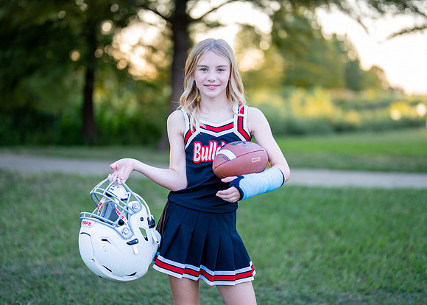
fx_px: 707
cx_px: 216
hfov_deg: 33.6
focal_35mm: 58
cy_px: 139
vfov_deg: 24.3
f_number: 1.2
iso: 320
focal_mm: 50
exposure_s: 1/1000
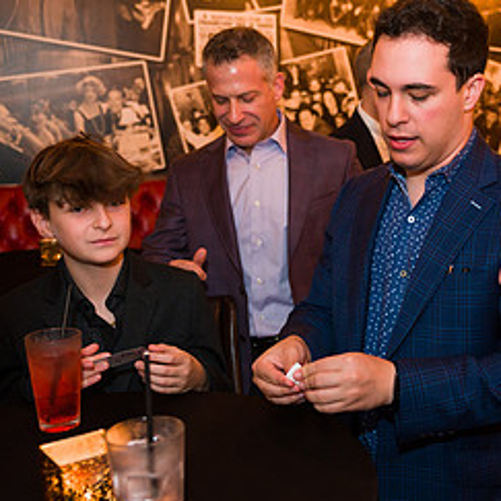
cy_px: 232
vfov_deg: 34.7
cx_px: 413
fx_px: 802
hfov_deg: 33.5
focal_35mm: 49
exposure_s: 1/200
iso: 1250
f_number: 3.2
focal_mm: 24
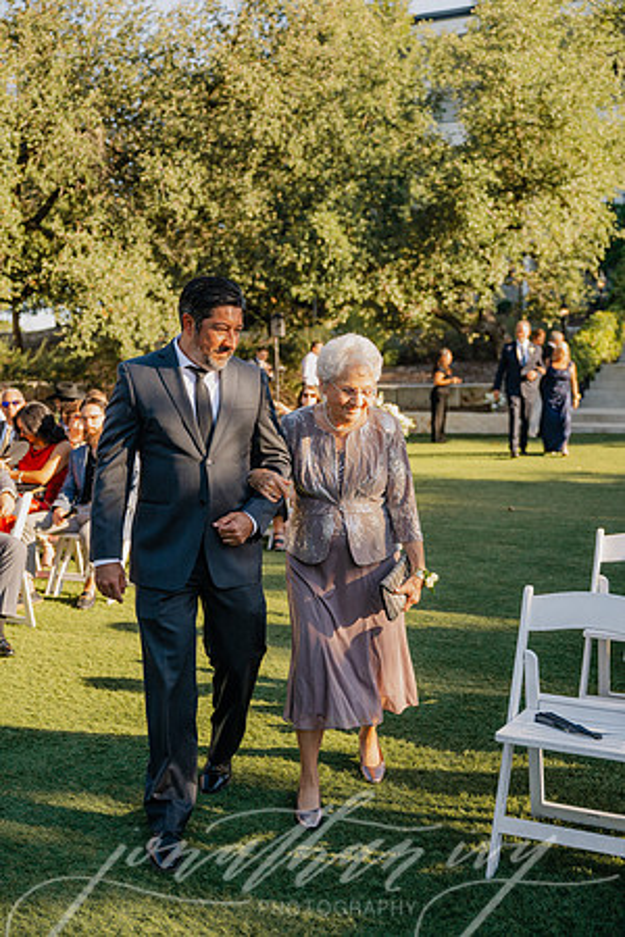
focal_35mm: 39
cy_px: 468
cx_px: 312
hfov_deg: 34.2
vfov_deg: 49.6
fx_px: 1016
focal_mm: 39
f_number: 2.8
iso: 200
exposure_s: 1/1250
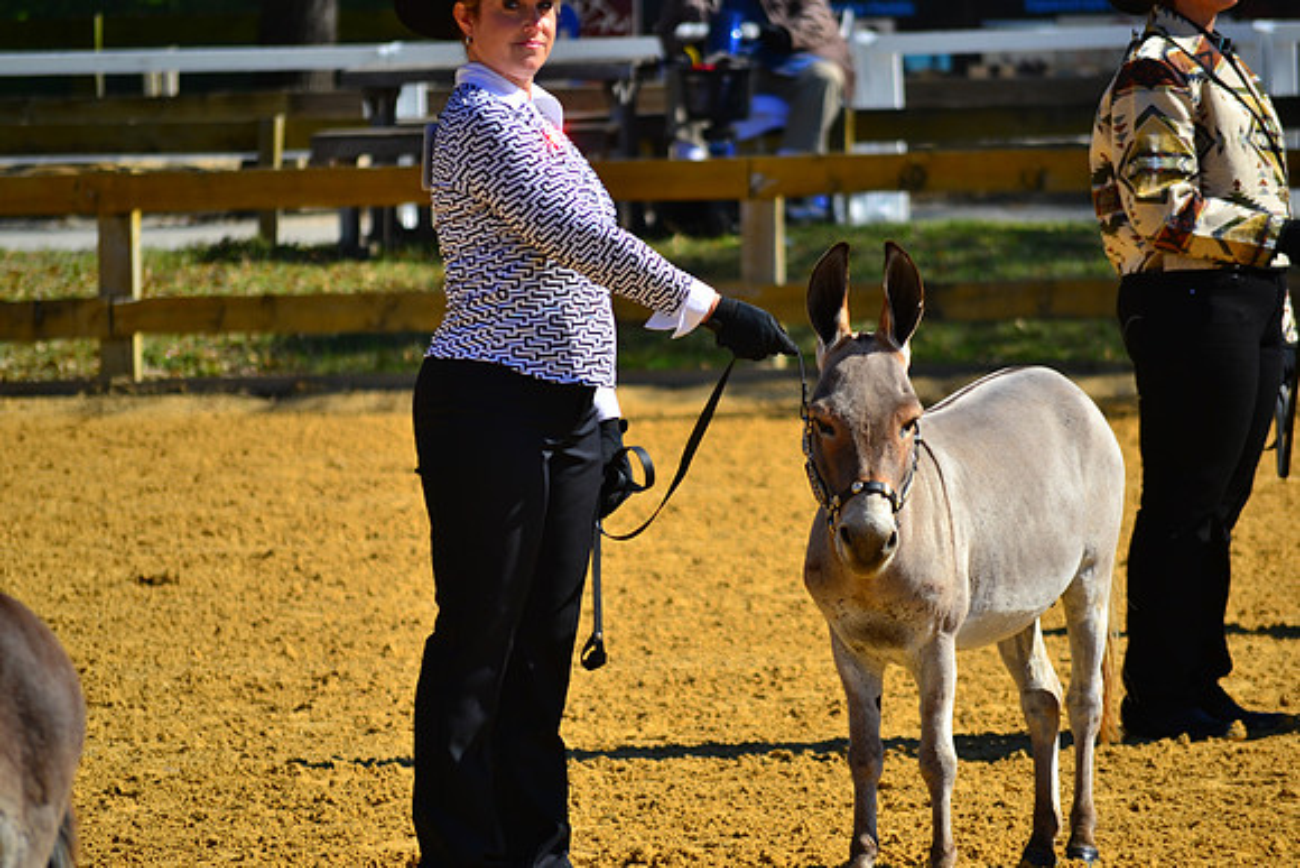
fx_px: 10835
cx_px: 650
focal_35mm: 300
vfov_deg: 4.6
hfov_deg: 6.9
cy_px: 434
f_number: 5.6
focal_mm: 200
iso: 100
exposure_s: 1/400
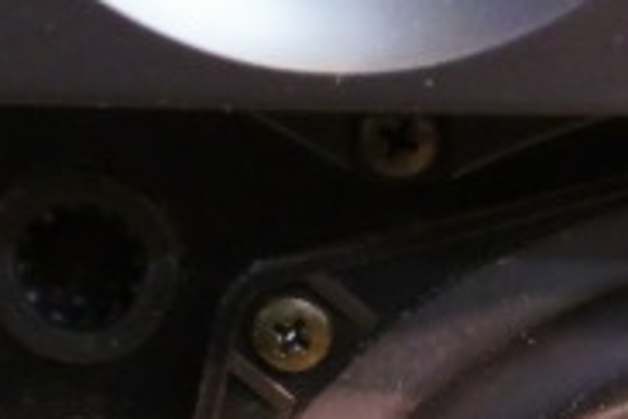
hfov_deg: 8.5
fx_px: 4186
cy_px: 677
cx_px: 776
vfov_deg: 5.7
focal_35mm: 240
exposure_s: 1/8
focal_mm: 11.7
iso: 400
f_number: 4.1
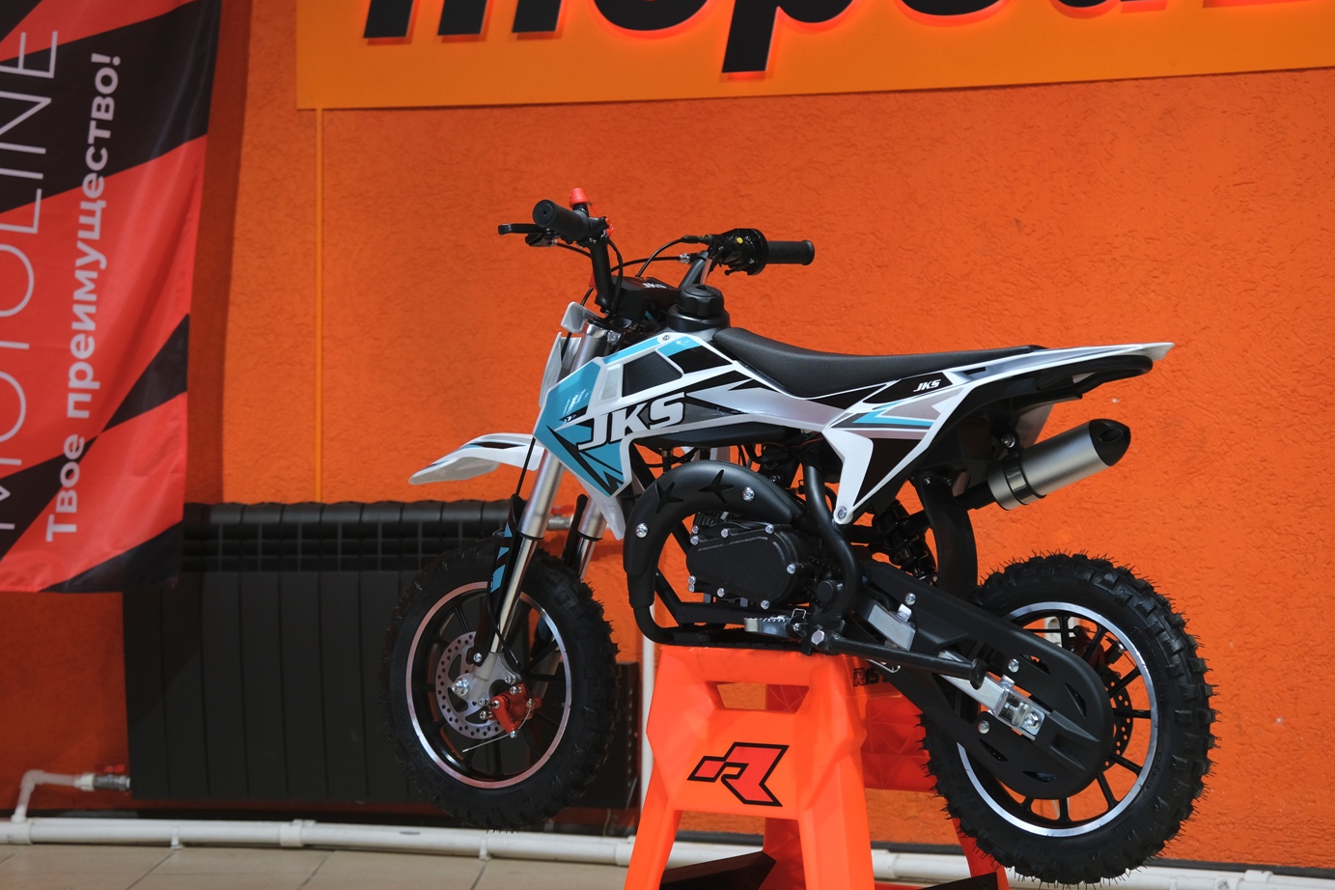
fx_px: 3004
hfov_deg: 25.1
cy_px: 406
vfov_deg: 16.9
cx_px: 723
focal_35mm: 81
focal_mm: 46.6
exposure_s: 1/100
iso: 1000
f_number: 4
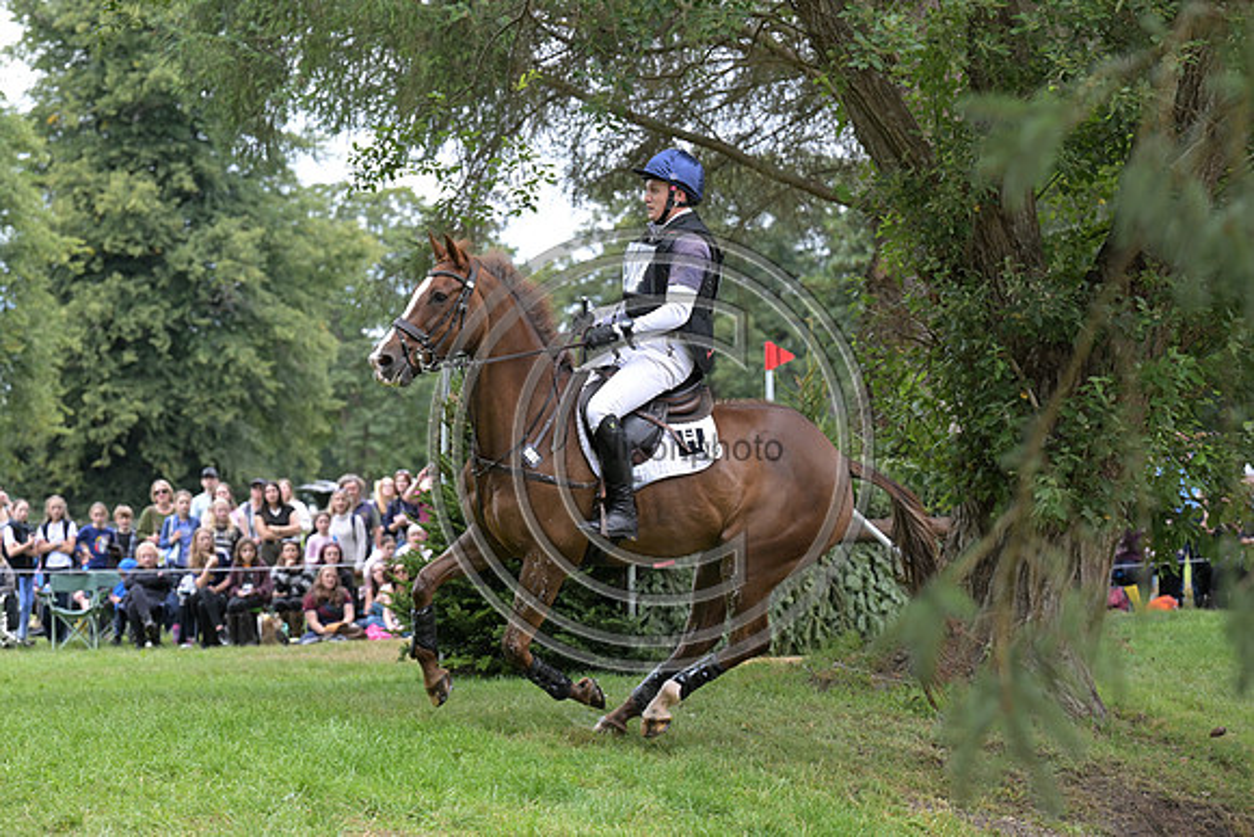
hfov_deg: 17.1
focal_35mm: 120
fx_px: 4181
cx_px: 627
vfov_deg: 11.4
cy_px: 418
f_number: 5.6
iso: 2500
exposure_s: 1/1250
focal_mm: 120
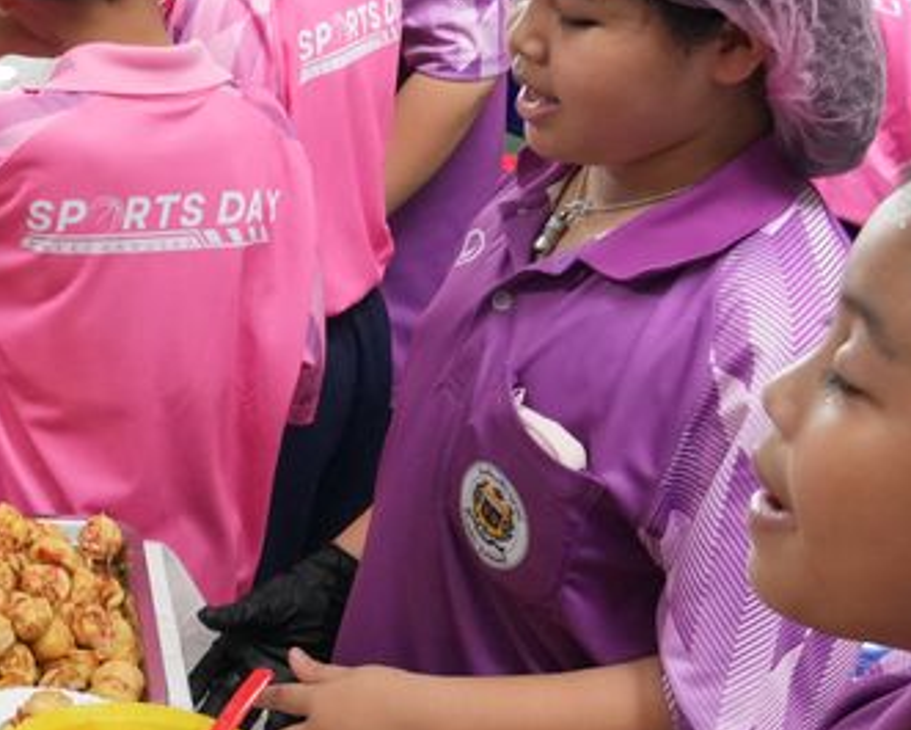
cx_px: -352
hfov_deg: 19.3
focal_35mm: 89
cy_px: 178
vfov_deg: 17.1
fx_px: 2412
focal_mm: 21
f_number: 7.1
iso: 2000
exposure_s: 1/125
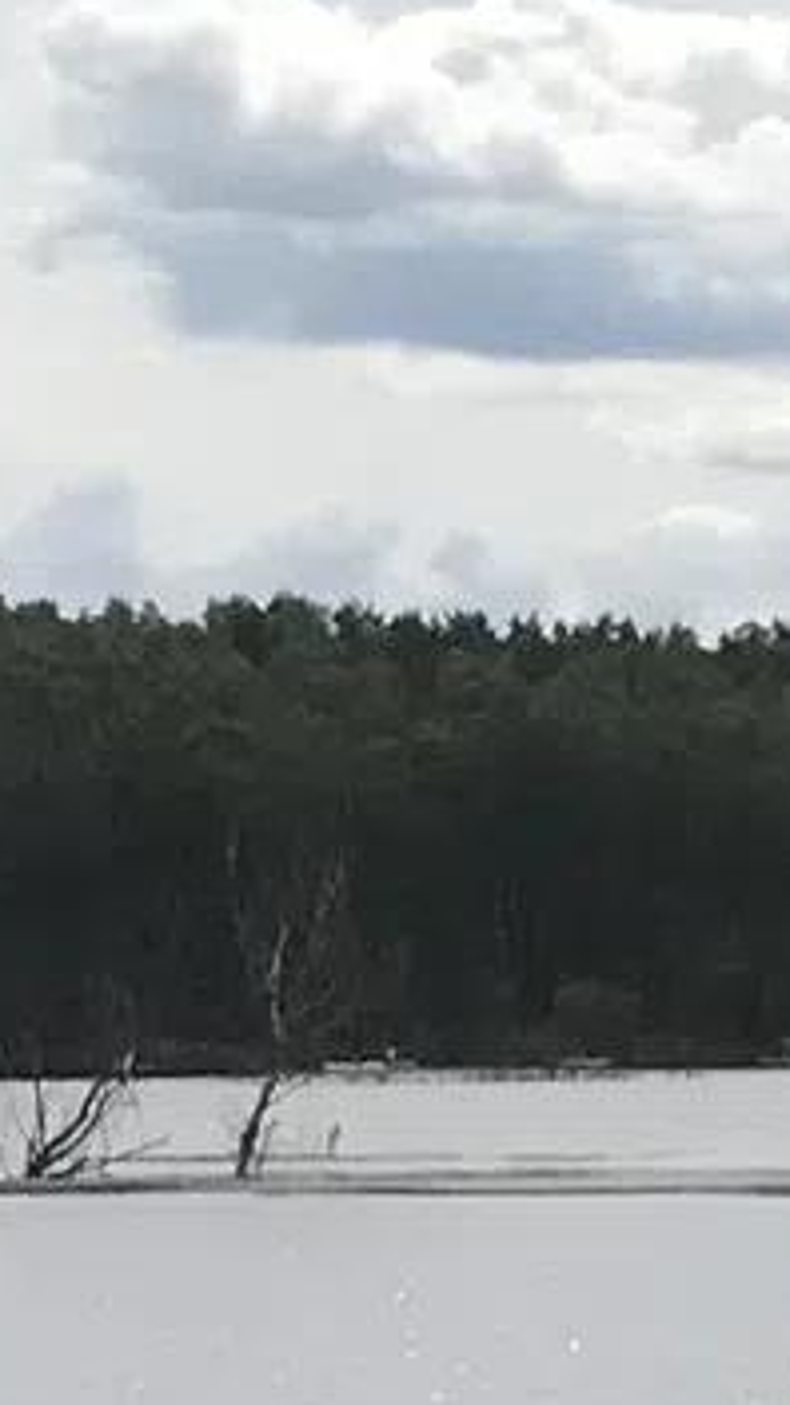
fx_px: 7746
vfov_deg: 10.3
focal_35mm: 208
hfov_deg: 4.5
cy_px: 383
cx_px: 4548
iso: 25
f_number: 1.8
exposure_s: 1/5319
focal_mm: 3.99
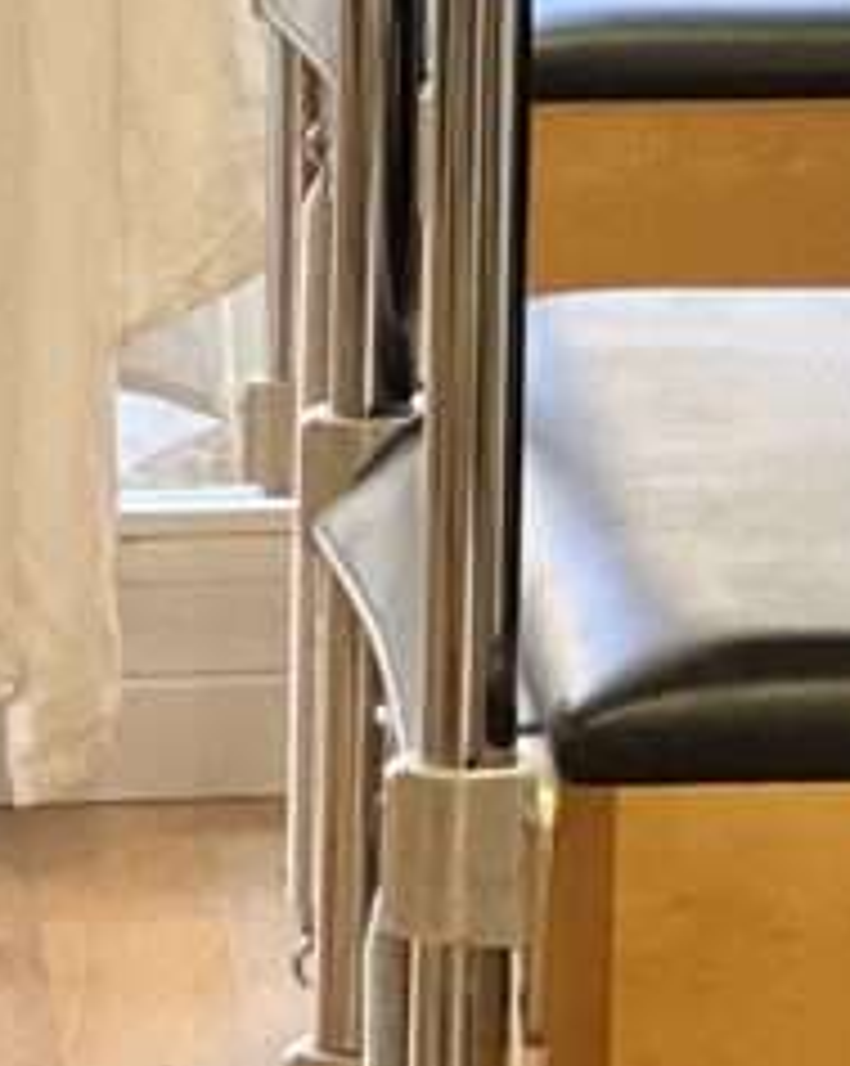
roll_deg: -1.4
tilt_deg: -2.0
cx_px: 1417
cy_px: -877
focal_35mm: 325
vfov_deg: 5.8
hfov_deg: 4.7
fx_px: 10240
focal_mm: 9
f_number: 2.8
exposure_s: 1/33
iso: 125
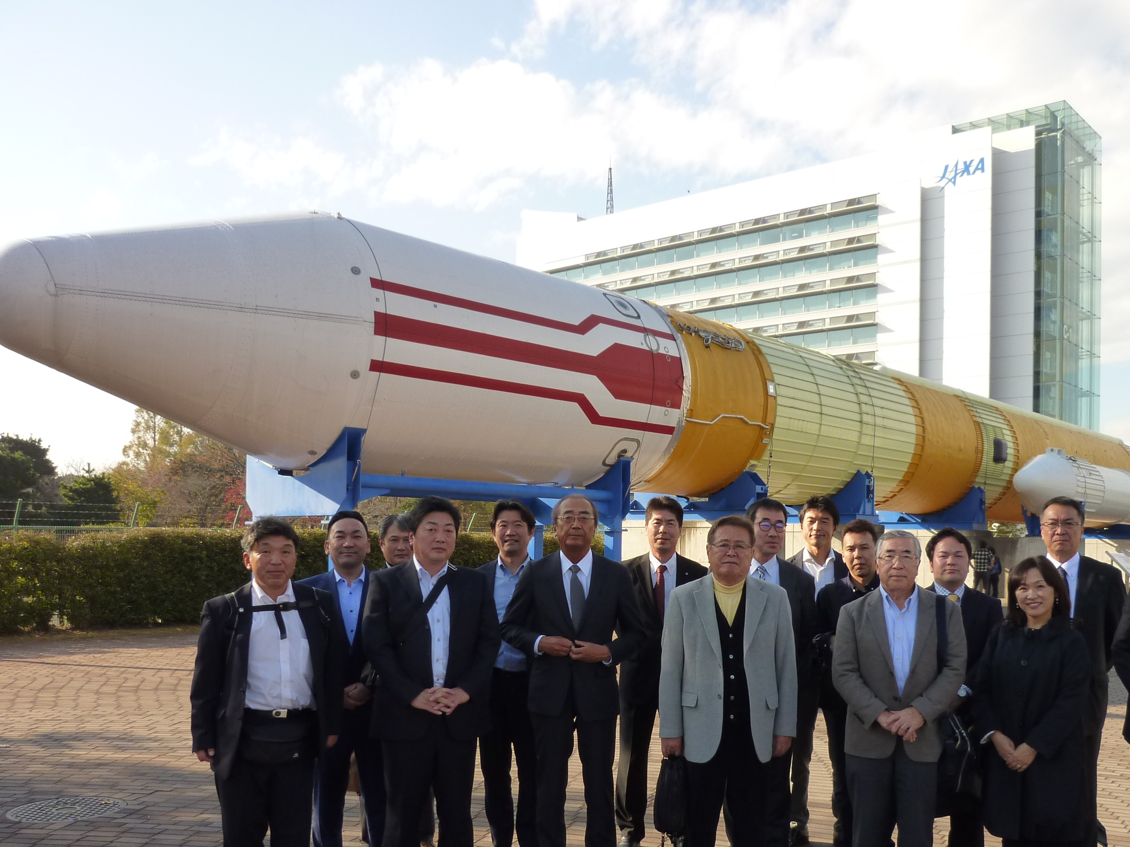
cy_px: 540
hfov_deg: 56.4
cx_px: 674
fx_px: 1045
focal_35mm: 32
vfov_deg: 43.7
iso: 125
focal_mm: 4.5
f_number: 4
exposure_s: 1/320
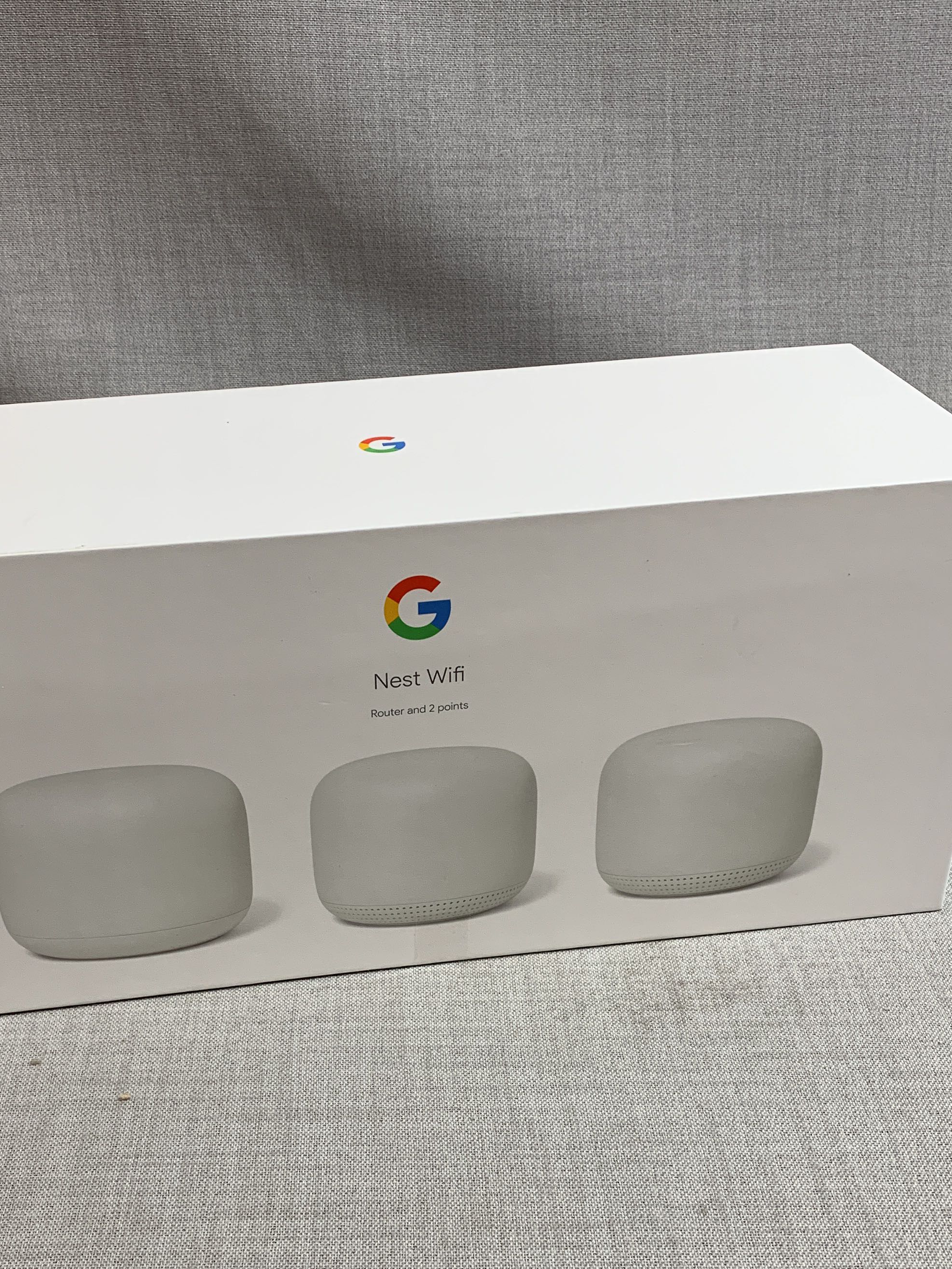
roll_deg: +1.8
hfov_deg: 35.8
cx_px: 375
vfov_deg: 46.2
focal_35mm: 40
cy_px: 821
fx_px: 1467
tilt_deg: -32.4
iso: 50
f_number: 1.8
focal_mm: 4.25
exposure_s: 1/100
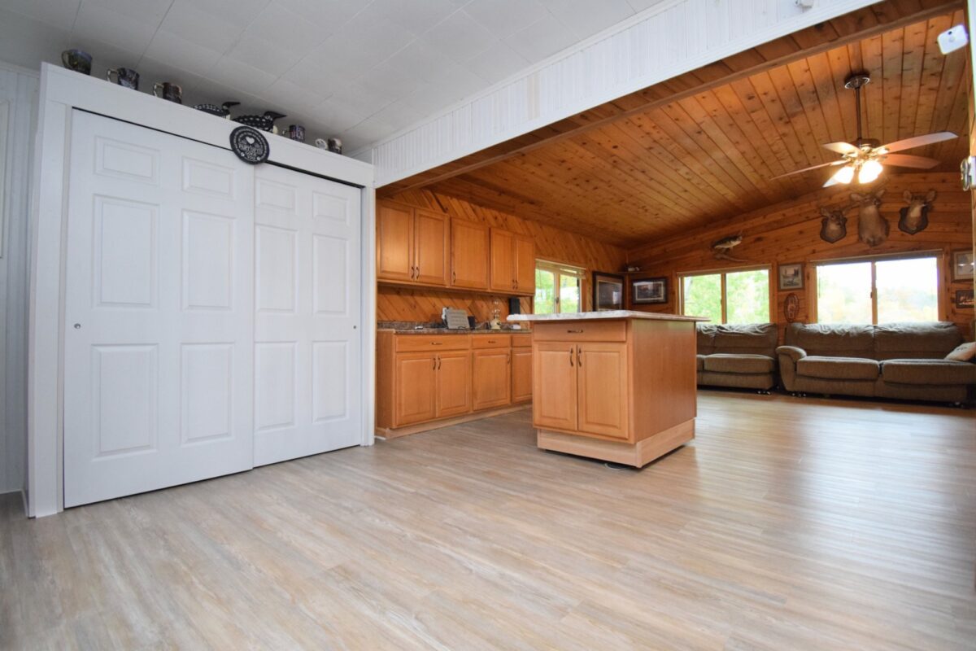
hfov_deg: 100.4
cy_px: 326
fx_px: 407
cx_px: 488
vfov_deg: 77.3
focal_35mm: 15
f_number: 4.5
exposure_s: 1/60
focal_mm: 10
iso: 2500
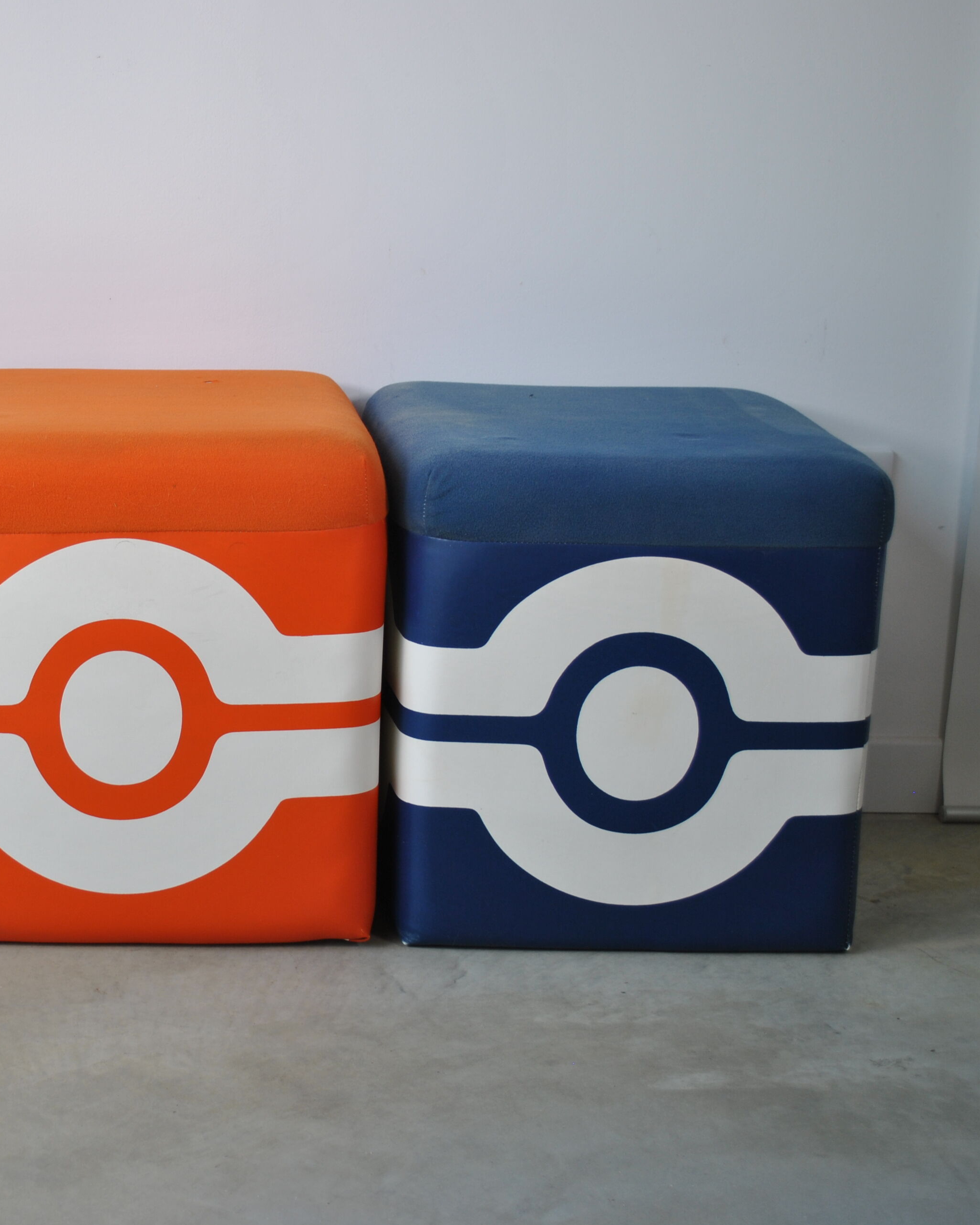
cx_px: 138
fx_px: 2465
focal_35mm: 68
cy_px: 610
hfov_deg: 22.1
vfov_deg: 27.9
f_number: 4.8
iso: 100
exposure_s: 1/100
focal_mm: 32
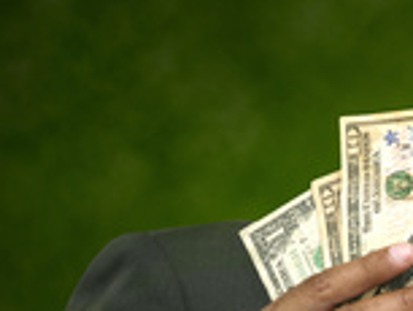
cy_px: 212
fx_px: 573
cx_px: 468
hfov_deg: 33.7
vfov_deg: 30.0
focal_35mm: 48
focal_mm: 12
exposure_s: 1/250
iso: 100
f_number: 8
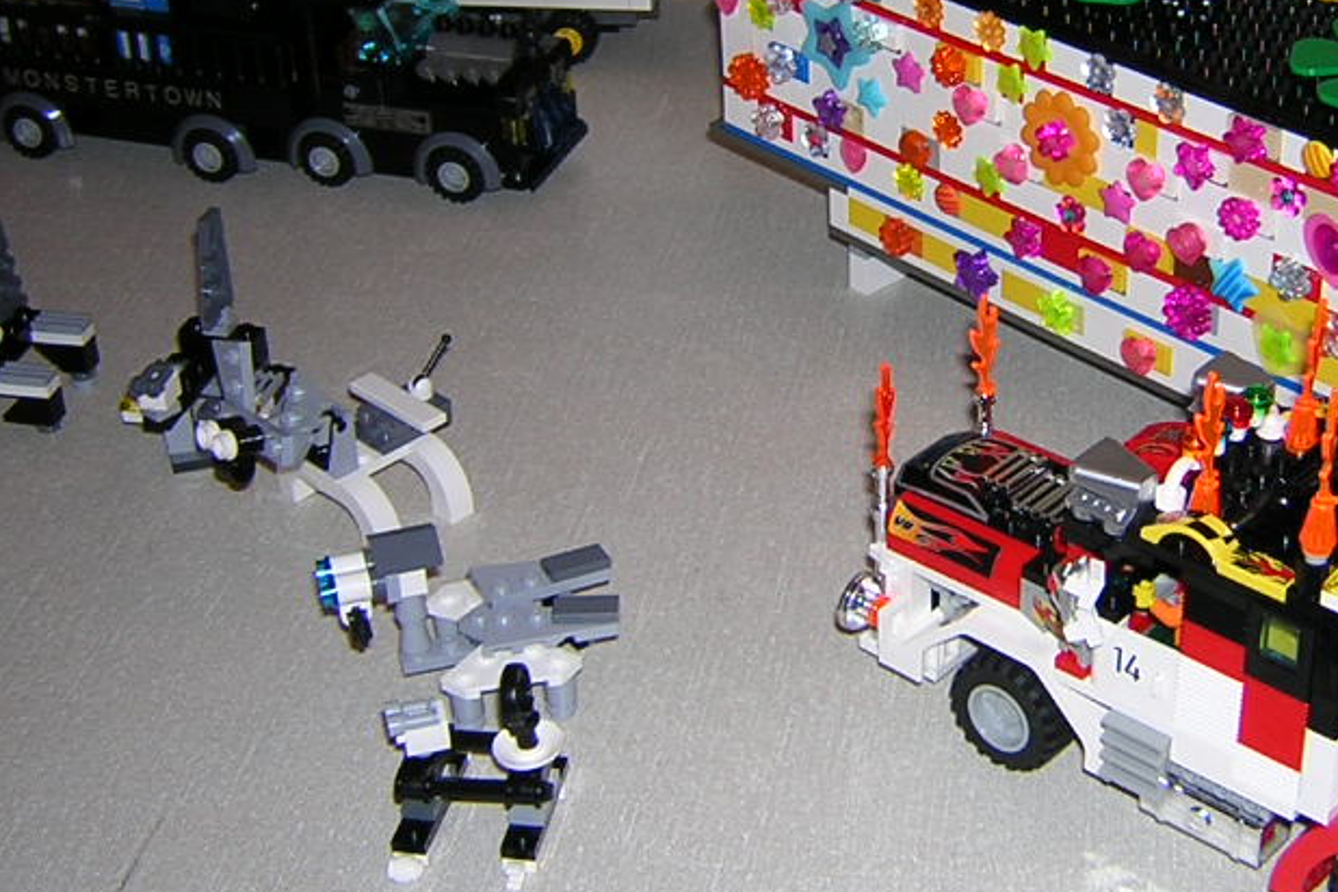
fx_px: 2304
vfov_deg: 21.8
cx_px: 1018
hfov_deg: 31.7
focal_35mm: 62
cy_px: 249
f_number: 2.6
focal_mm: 4.7
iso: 100
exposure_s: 1/60.1
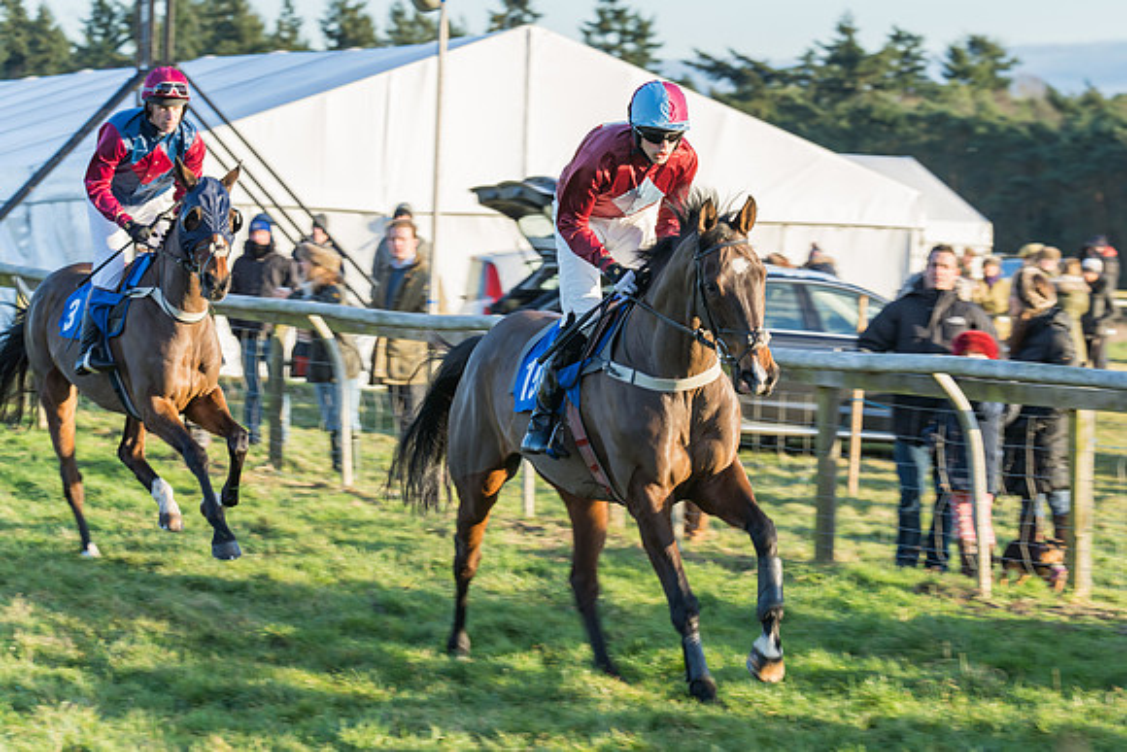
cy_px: 309
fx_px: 5358
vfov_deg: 8.0
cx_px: 764
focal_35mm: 171
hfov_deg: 12.0
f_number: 5.6
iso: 200
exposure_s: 1/200
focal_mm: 126
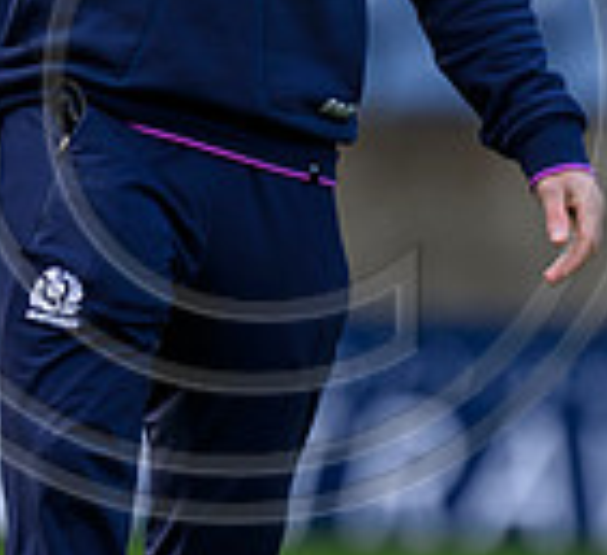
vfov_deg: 0.7
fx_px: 46621
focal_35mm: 2452
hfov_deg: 0.7
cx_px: 378
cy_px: 118
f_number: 4
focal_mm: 560
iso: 500
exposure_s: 1/640
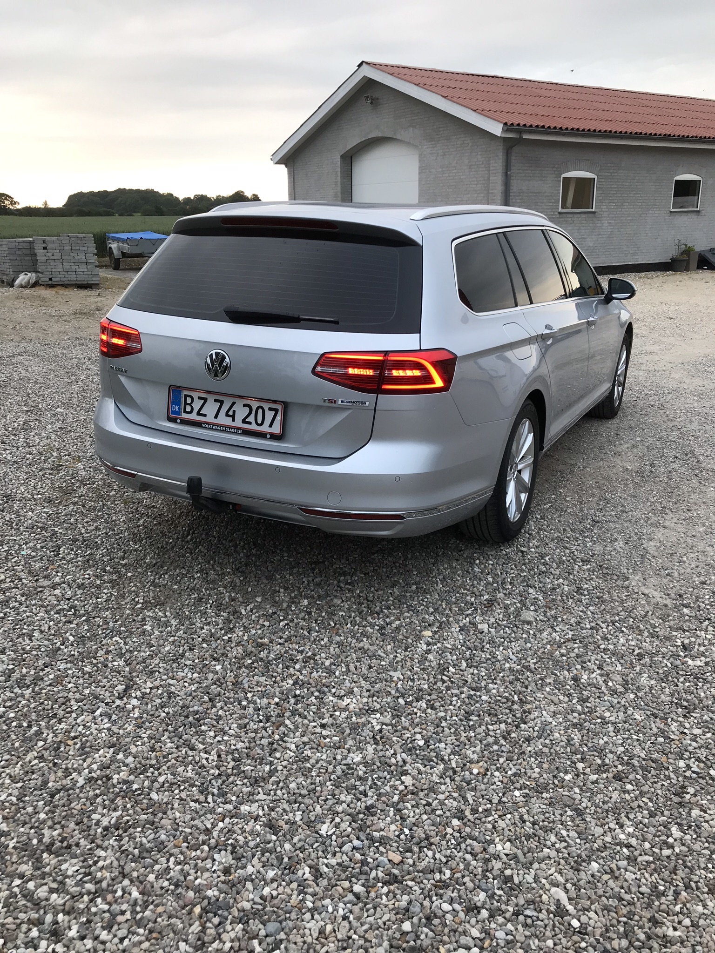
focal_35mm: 28
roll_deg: +0.5
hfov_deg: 49.7
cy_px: 476
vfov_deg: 63.4
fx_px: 771
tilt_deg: -17.1
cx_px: 358
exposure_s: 1/49
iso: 25
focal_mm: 3.99
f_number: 1.8
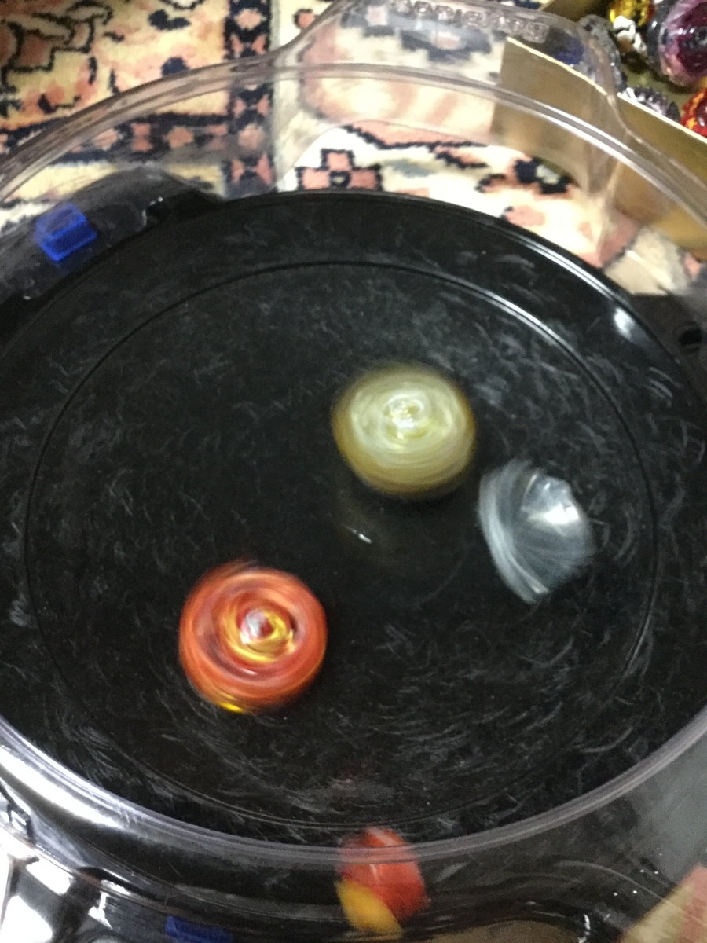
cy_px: 472
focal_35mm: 31
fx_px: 844
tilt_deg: -59.1
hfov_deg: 45.4
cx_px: 354
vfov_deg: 58.4
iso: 320
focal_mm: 3.3
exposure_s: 1/15
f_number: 2.4
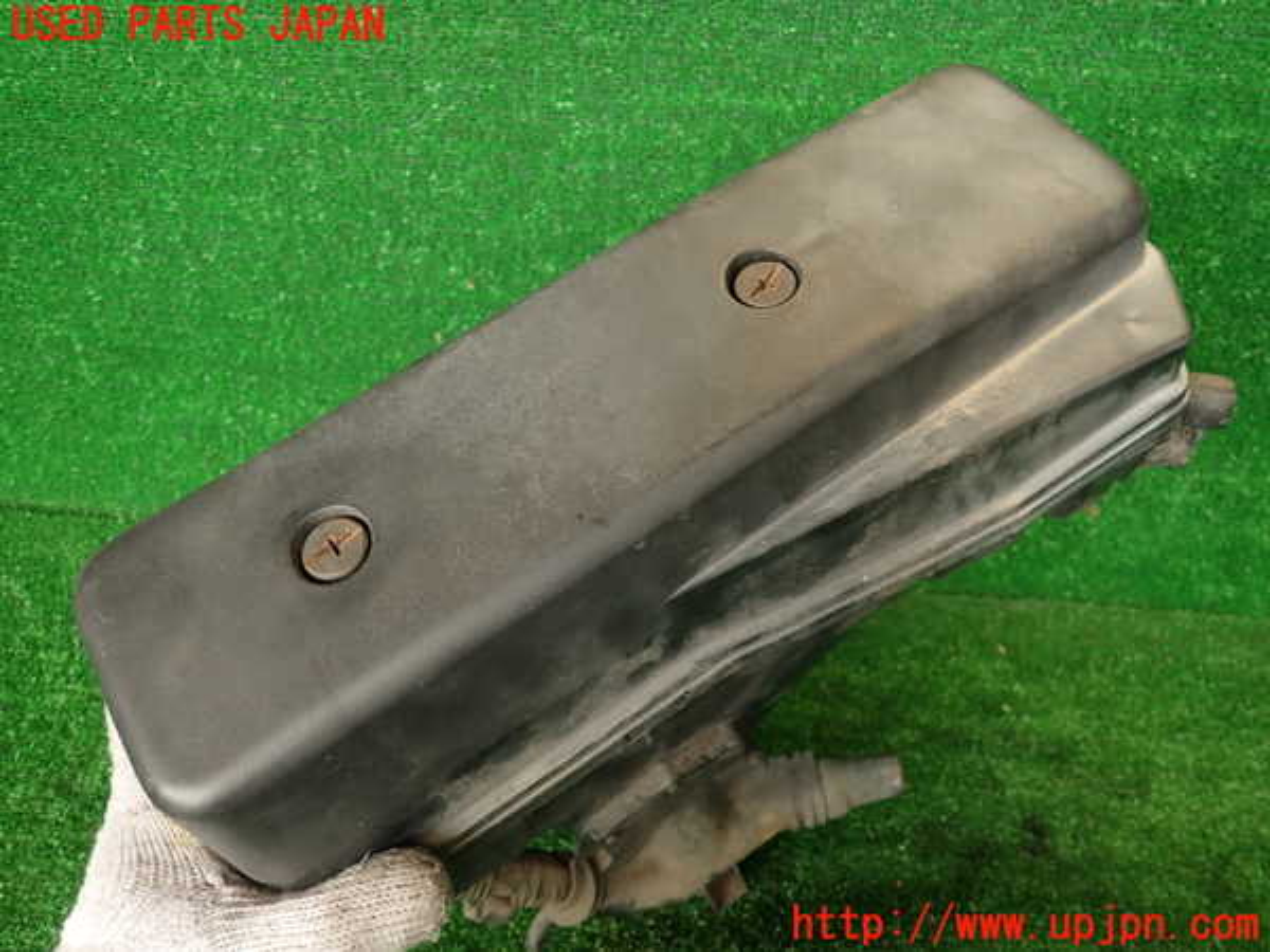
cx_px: 635
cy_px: 476
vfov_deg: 54.9
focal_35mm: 25
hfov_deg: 69.4
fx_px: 917
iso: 125
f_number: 2
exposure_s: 1/60
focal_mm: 4.5
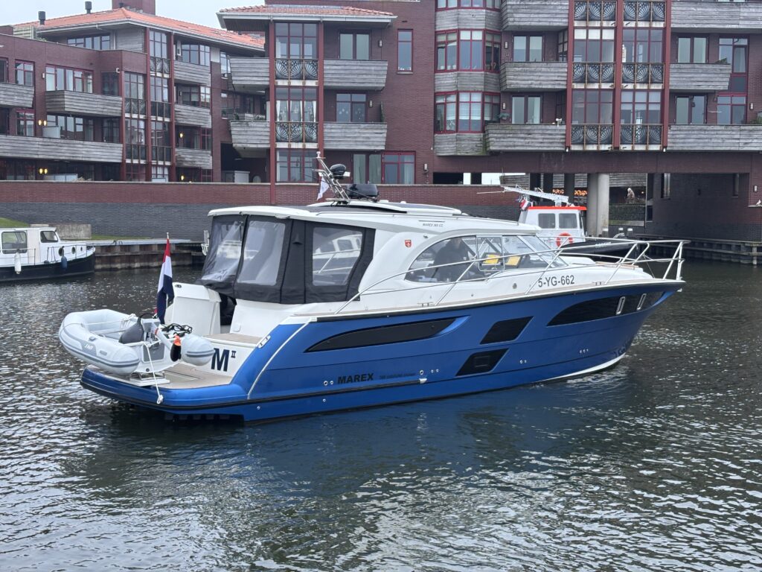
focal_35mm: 52
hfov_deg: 36.8
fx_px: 1145
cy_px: 286
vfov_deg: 28.0
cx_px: 381
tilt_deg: -4.3
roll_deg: -0.6
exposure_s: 1/72
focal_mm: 5.96
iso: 50
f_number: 1.6
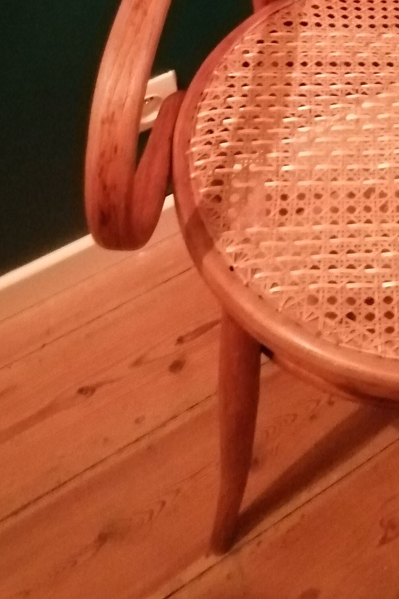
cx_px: 418
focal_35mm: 54
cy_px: 22
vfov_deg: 34.1
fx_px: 898
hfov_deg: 23.8
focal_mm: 3.46
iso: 2000
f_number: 1.8
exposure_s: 1/12.5
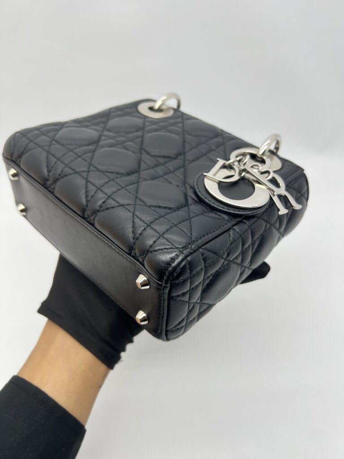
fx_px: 345
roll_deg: -0.4
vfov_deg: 67.3
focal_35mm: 26
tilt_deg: -41.3
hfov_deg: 53.1
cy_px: 230
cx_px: 172
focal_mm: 5.7
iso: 32
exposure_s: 1/134
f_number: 1.5
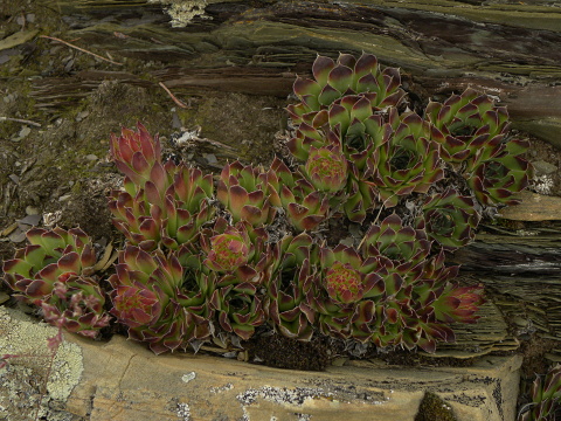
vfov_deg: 19.6
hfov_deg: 26.0
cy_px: 210
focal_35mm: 75
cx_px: 280
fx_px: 1215
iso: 100
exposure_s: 1/250
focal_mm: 13.4
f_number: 4
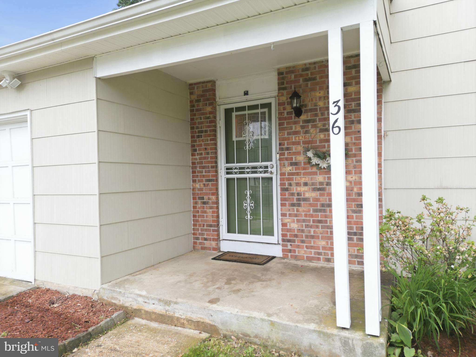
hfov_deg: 71.6
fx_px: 330
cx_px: 238
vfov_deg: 56.8
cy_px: 178
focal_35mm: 24
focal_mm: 6.7
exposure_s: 1/25
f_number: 1.7
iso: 110
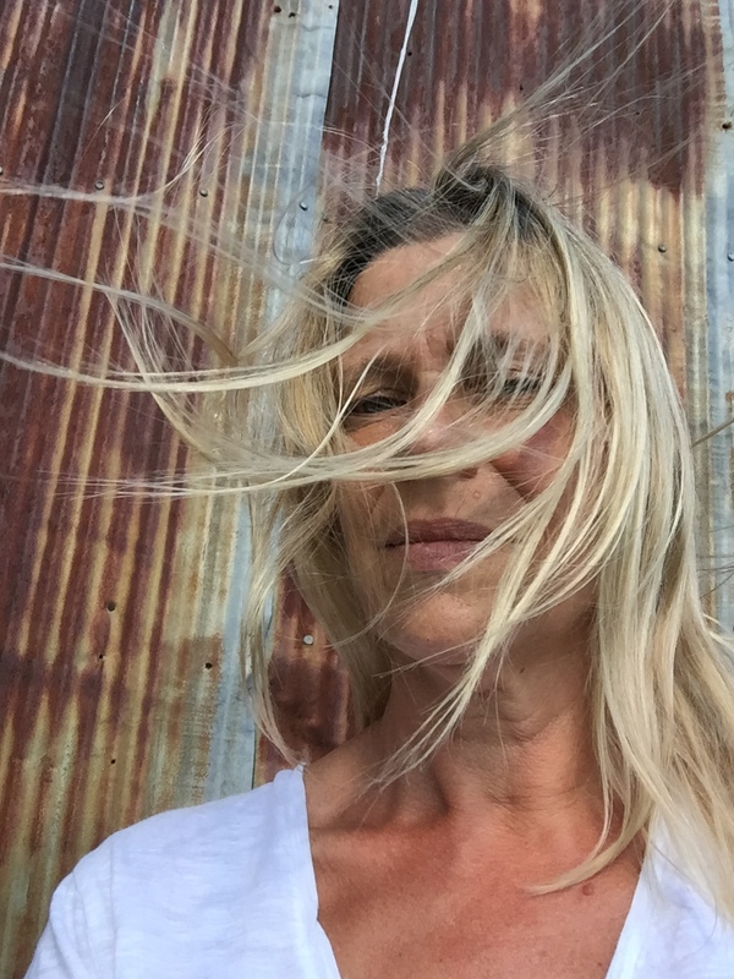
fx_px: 876
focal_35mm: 31
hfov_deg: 45.4
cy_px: 490
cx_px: 367
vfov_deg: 58.4
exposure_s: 1/664
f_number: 2.2
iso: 32
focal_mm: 2.65
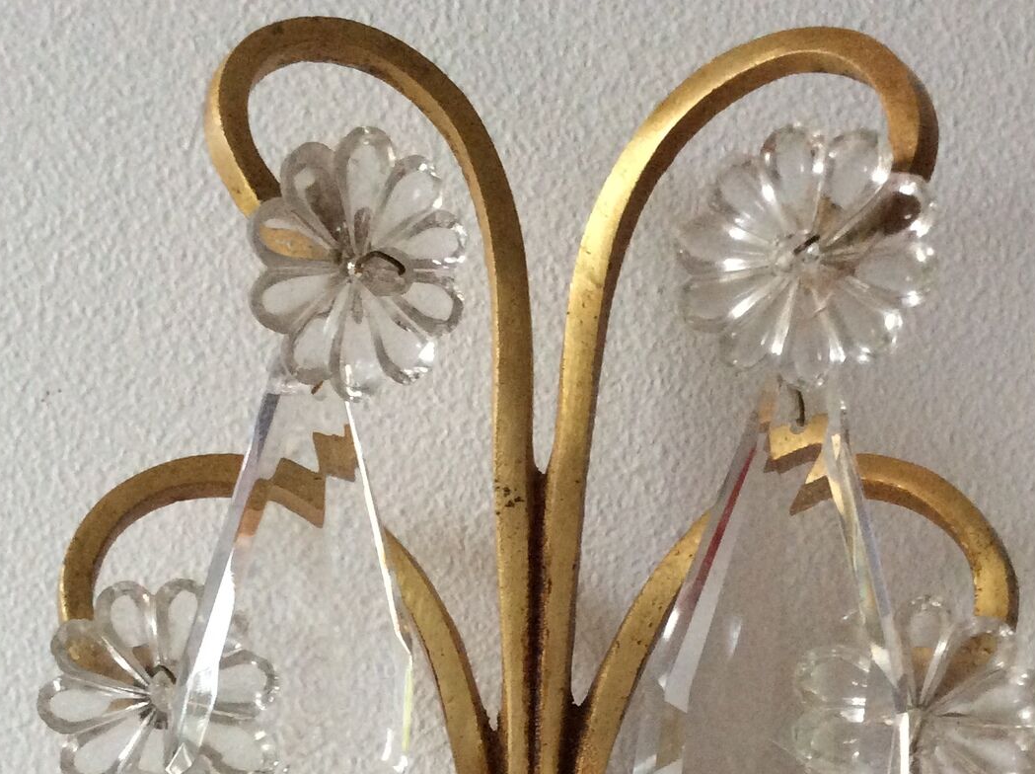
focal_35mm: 61
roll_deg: -1.7
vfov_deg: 23.4
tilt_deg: -3.2
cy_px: 690
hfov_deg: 31.7
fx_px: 1822
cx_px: 488
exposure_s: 1/24
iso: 160
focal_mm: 3.3
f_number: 2.4
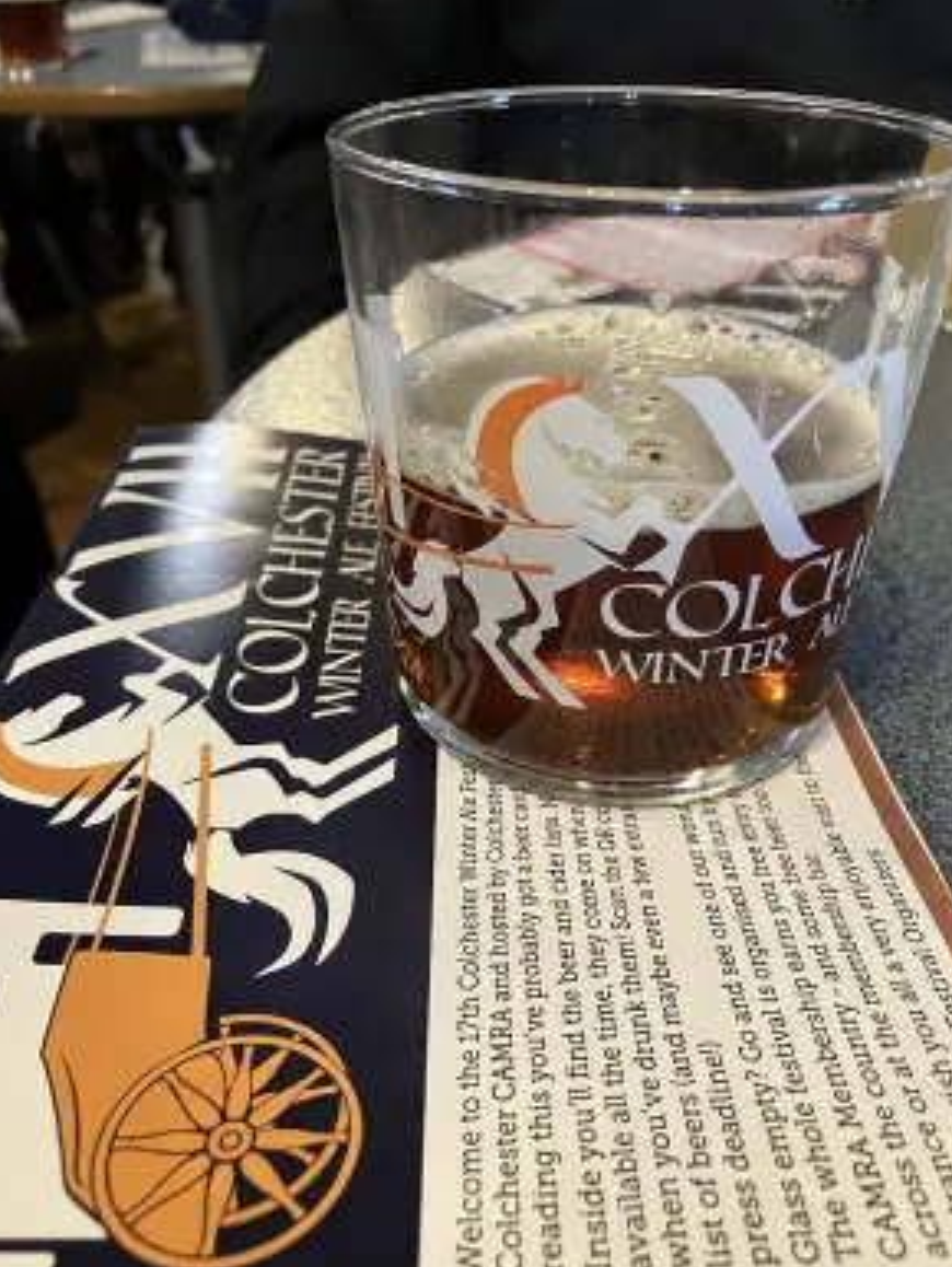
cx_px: 476
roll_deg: +0.4
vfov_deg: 61.6
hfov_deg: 48.3
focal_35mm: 29
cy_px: 624
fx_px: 1062
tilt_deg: -31.0
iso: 400
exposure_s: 1/25
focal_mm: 3.99
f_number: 1.8
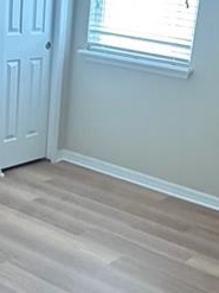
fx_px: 574
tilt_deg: -21.5
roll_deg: -4.0
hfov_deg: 21.5
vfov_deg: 28.2
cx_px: 76
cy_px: 212
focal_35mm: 68
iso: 800
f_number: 2.2
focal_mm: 2.22
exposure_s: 1/60
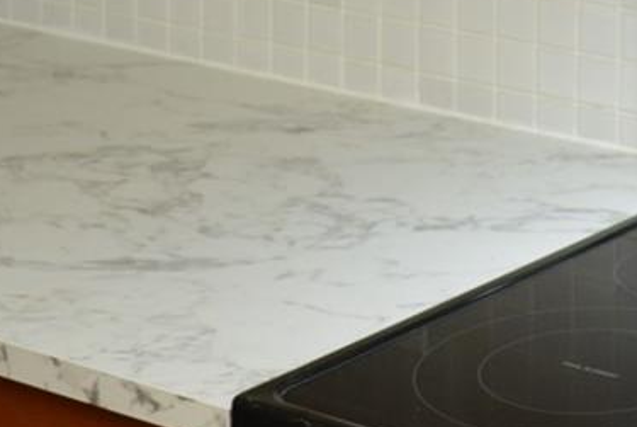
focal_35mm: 128
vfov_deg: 10.2
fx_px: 2268
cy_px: -314
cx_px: 967
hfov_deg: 14.8
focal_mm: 20
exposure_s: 1/60
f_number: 4
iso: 500
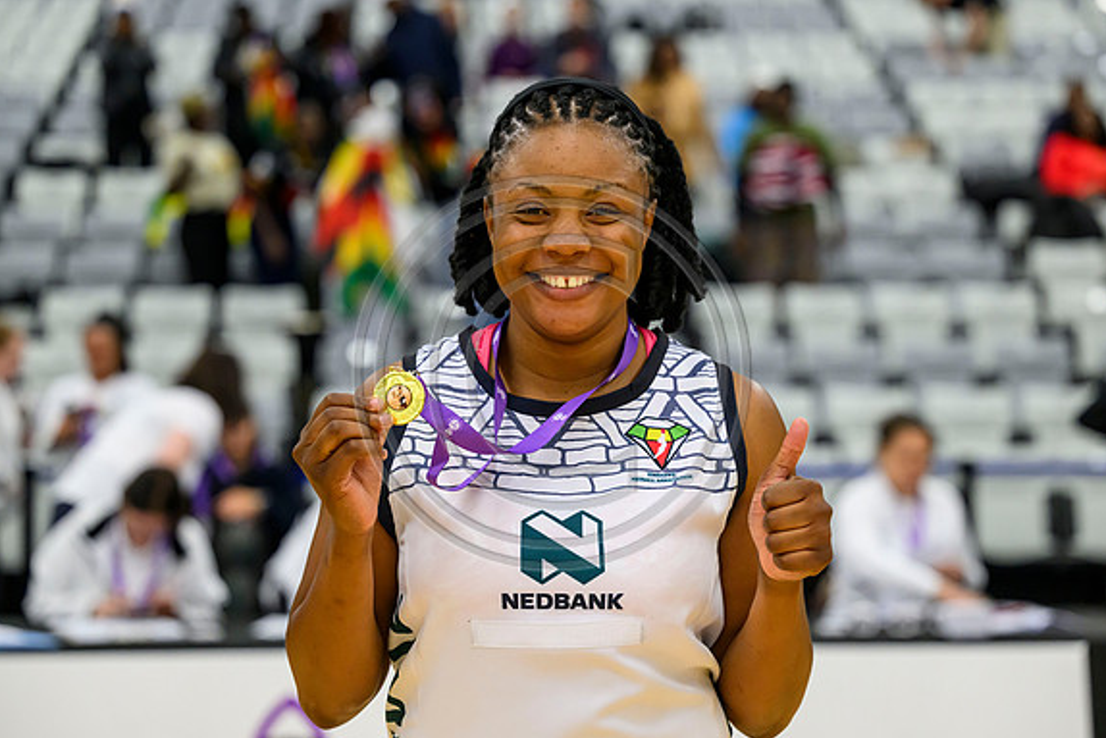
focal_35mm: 93
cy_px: 371
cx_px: 551
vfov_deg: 14.7
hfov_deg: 21.9
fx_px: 2858
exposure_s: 1/1000
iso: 4000
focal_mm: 92
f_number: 3.2
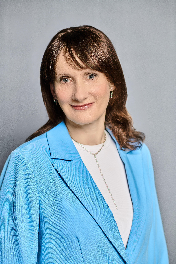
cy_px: 132
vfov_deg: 23.9
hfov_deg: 16.1
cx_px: 88
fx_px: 623
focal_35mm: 85
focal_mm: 85
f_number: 3.2
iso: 64
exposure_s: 1/160
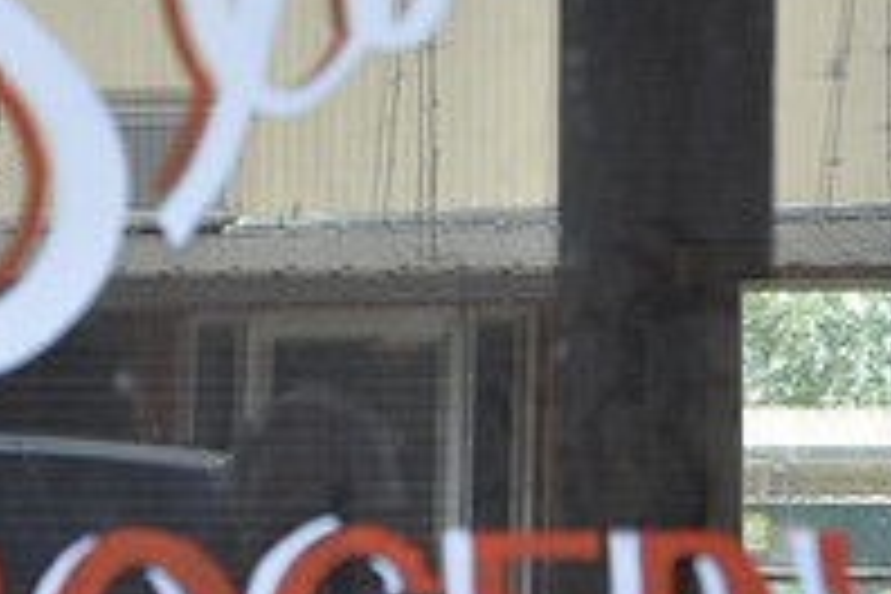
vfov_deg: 5.1
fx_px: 6731
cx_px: 356
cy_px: 232
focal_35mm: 272
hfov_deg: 7.6
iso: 280
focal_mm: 62
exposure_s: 1/125
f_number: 5.6
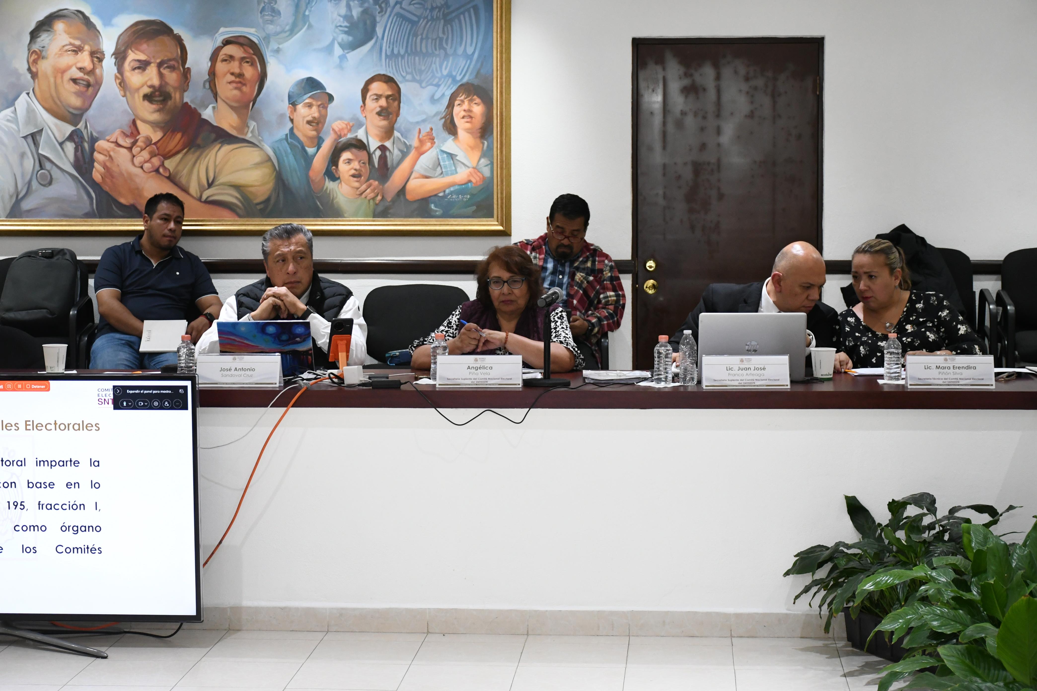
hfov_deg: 27.0
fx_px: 2160
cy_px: 346
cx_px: 518
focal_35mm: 75
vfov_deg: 18.2
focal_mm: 50
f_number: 5.6
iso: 2500
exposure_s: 1/100
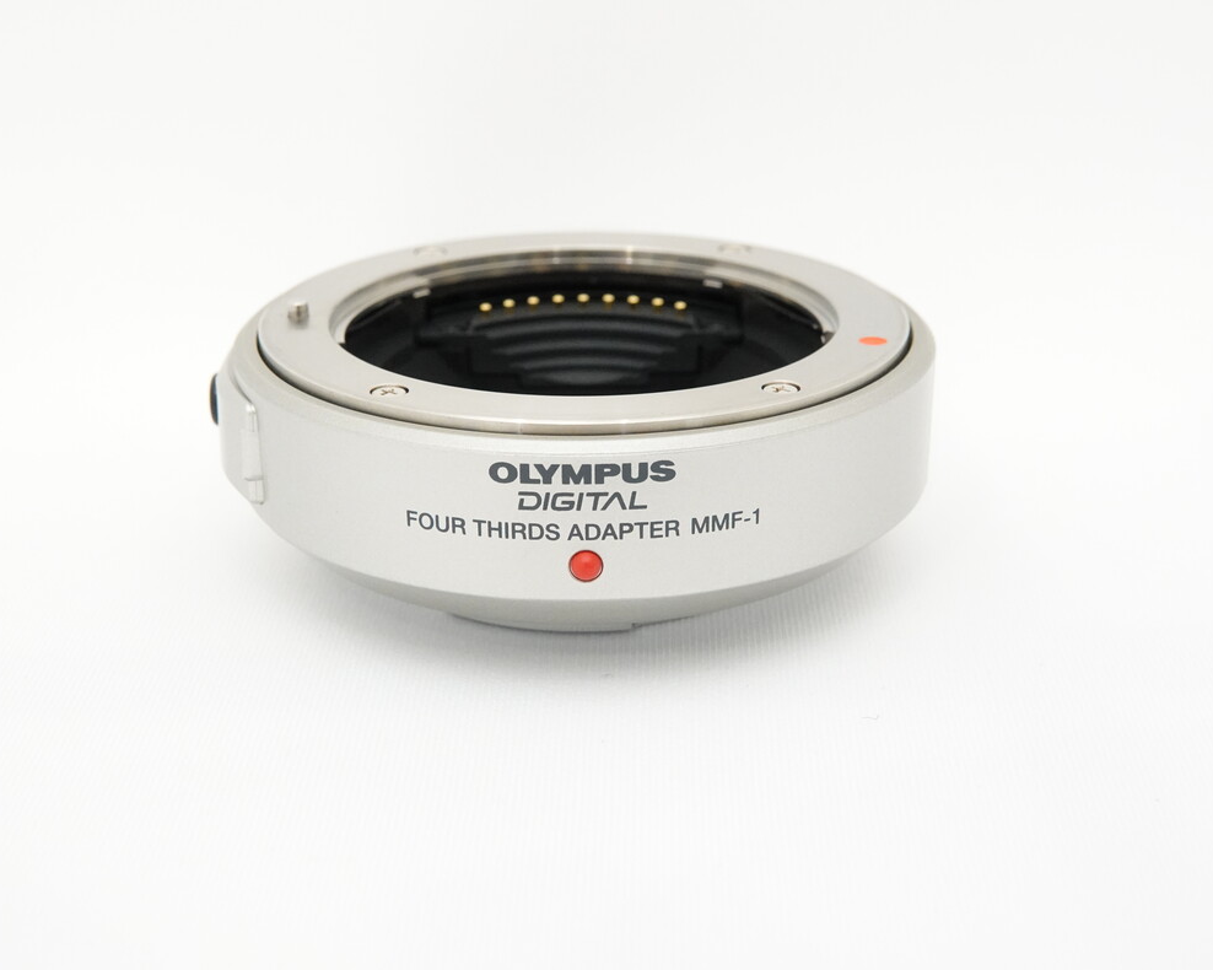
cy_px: 481
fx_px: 2046
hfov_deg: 33.0
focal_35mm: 57
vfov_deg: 26.7
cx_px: 582
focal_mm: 18.21
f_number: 5.6
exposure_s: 1/50
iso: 1600
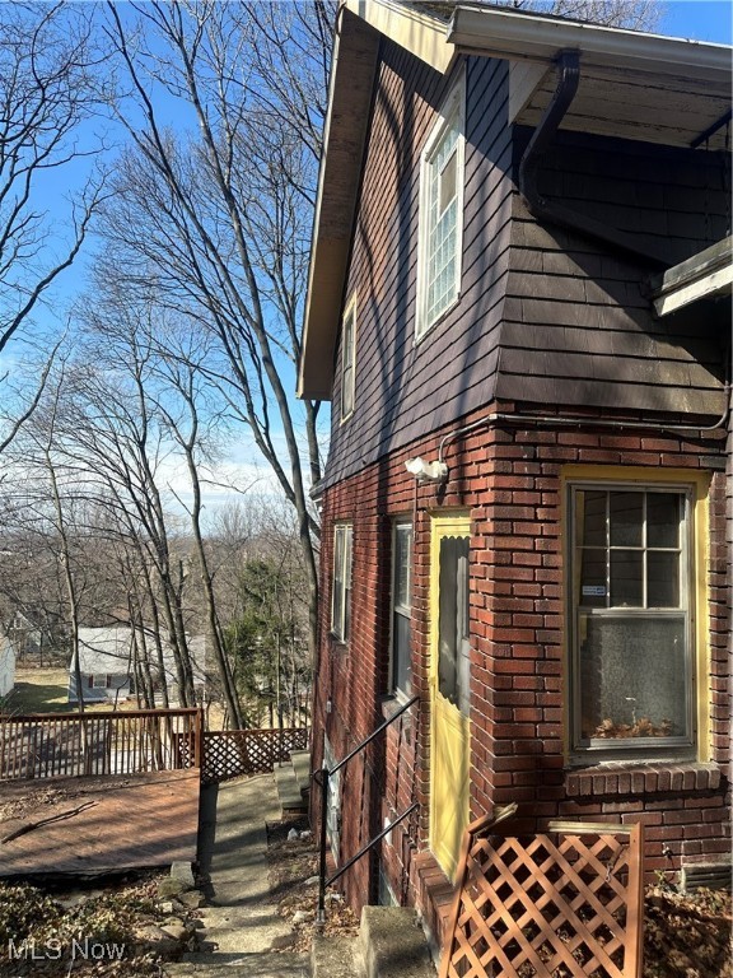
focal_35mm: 24
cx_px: 366
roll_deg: -0.4
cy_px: 489
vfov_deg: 71.6
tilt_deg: +4.6
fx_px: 678
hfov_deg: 56.8
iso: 80
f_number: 1.78
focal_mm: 6.86
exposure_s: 1/1949
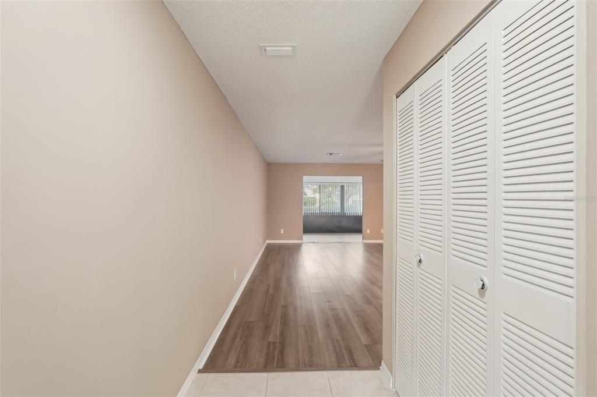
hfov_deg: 96.8
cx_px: 298
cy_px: 198
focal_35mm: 16
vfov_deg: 73.7
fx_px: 265
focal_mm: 16
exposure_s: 1/6
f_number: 8
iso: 400
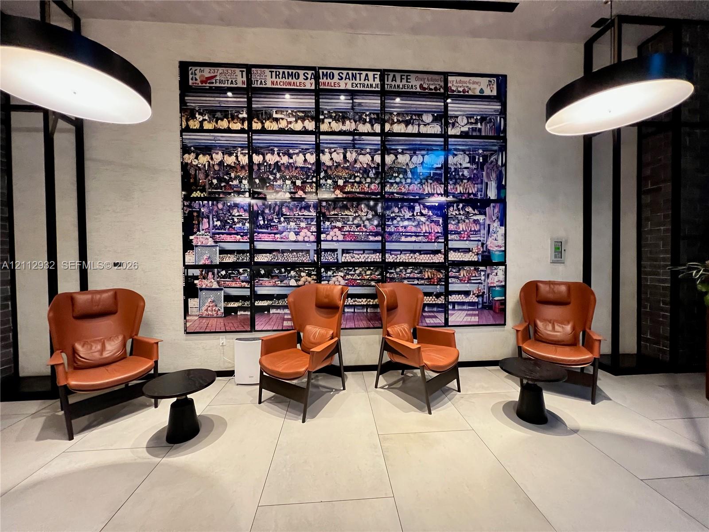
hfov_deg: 106.2
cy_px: 266
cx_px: 354
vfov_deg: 89.9
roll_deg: +0.6
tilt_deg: -1.5
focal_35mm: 13
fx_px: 266
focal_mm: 1.57
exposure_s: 1/60
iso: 640
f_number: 1.8
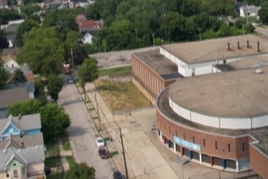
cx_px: 237
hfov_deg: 27.2
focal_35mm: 72
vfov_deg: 17.8
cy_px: -46
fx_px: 536
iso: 100
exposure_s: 1/2500
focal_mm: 8.38
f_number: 2.8
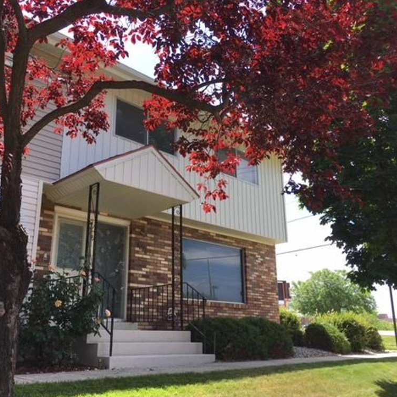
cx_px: 193
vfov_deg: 47.2
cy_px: 202
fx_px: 454
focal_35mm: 35
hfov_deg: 47.2
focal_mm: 4.15
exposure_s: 1/416
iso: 25
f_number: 2.2
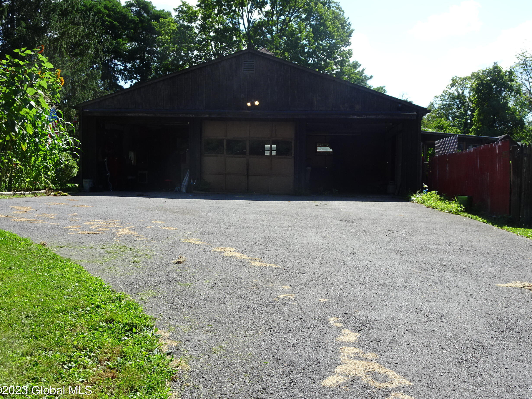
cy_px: 198
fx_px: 553
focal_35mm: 36
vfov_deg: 39.7
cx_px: 274
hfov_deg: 51.3
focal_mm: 5.79
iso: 80
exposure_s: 1/400
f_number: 4
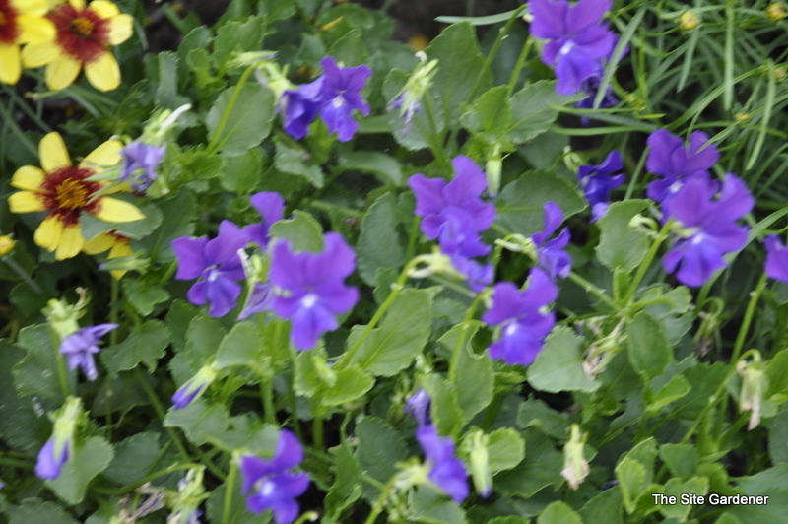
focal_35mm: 128
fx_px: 2788
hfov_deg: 16.1
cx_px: 394
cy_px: 262
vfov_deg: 10.7
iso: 450
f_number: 5.6
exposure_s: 1/60
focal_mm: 85
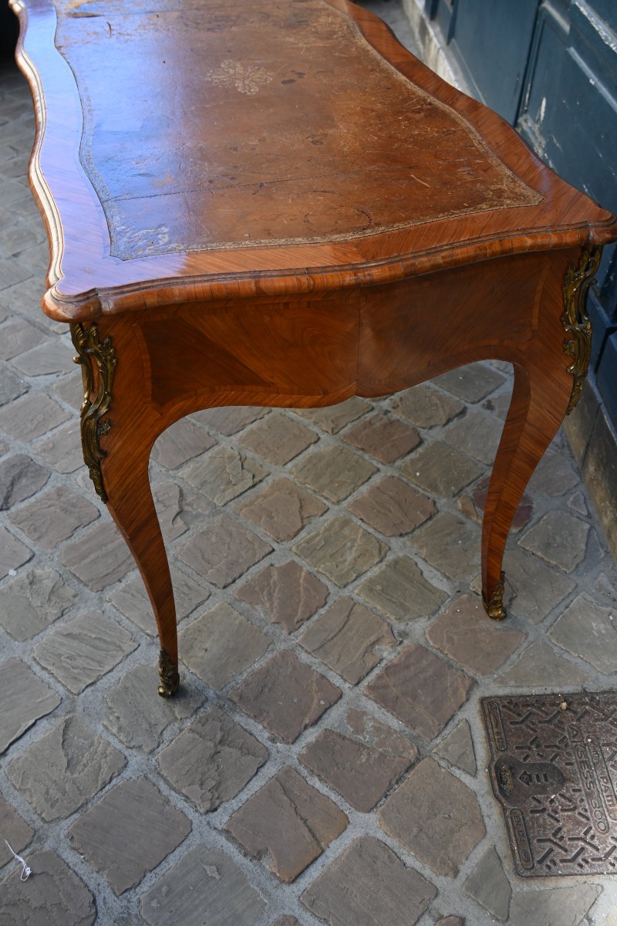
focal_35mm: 34
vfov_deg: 56.1
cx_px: 308
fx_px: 868
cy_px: 463
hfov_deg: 39.1
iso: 100
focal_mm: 22.5
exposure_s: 1/100
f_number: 5
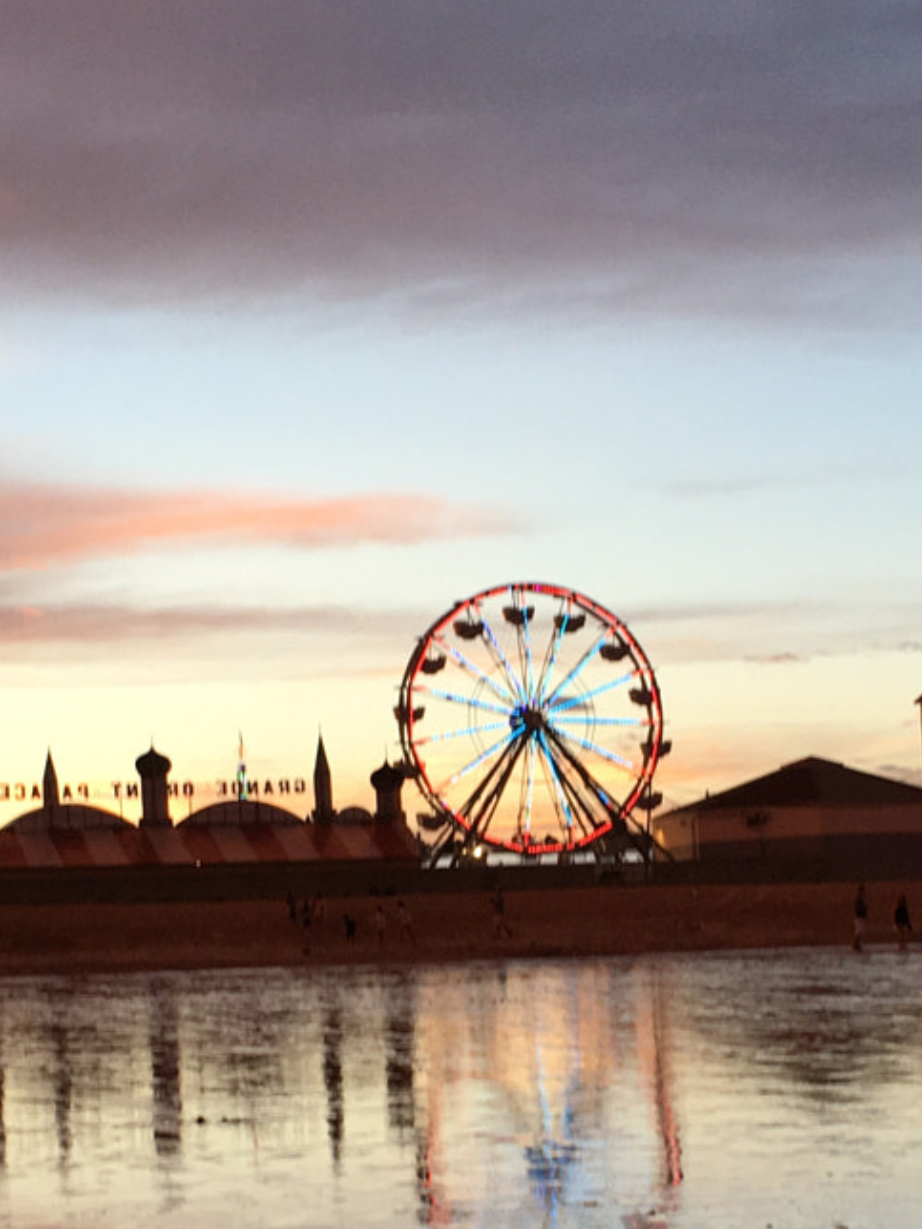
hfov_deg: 20.4
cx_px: 525
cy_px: 903
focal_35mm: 72
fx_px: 2557
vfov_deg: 26.7
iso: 40
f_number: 2.2
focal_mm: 4.15
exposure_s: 1/120
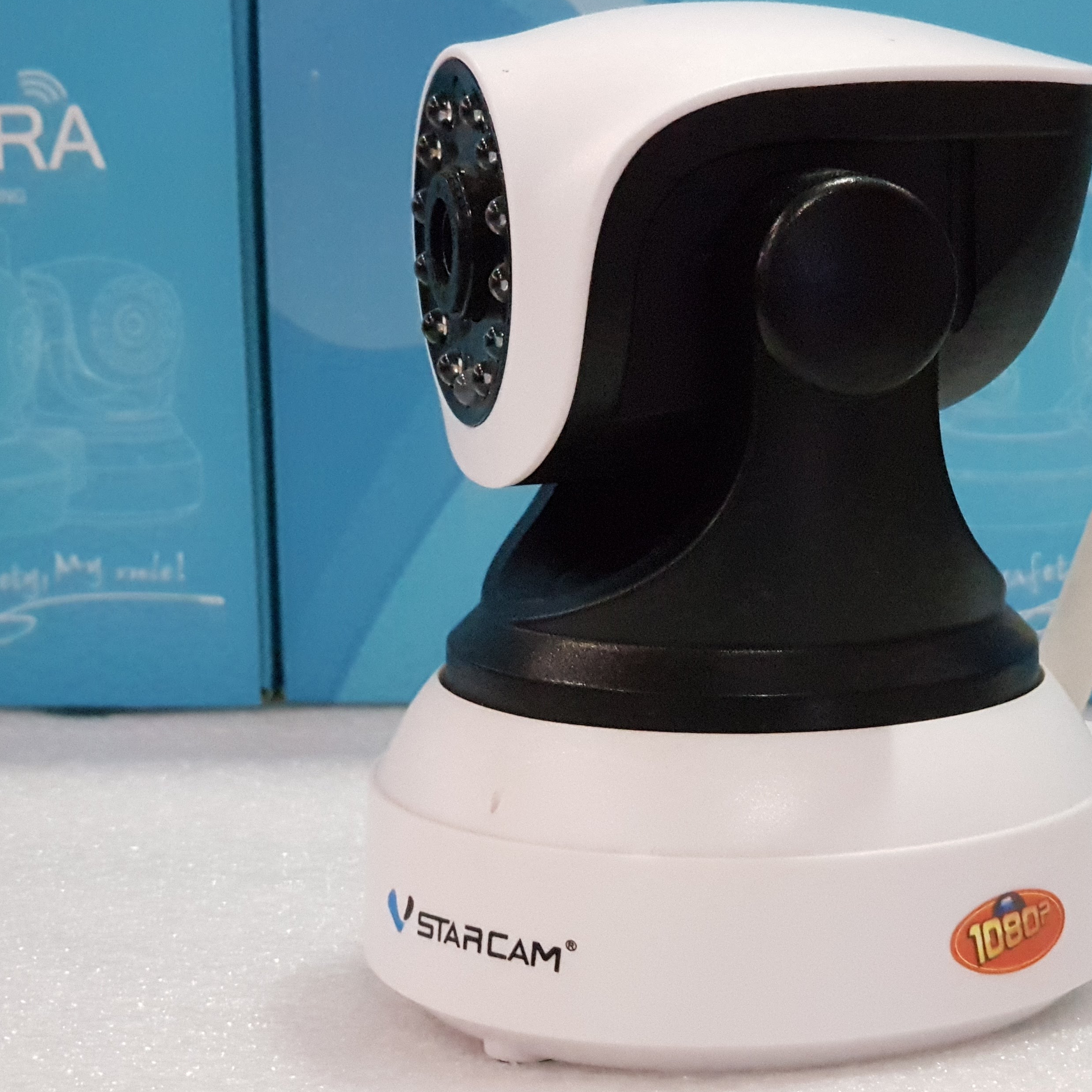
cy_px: 472
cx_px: 756
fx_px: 2677
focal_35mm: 75
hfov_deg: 22.9
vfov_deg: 23.0
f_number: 2.4
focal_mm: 6
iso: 800
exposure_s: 1/33
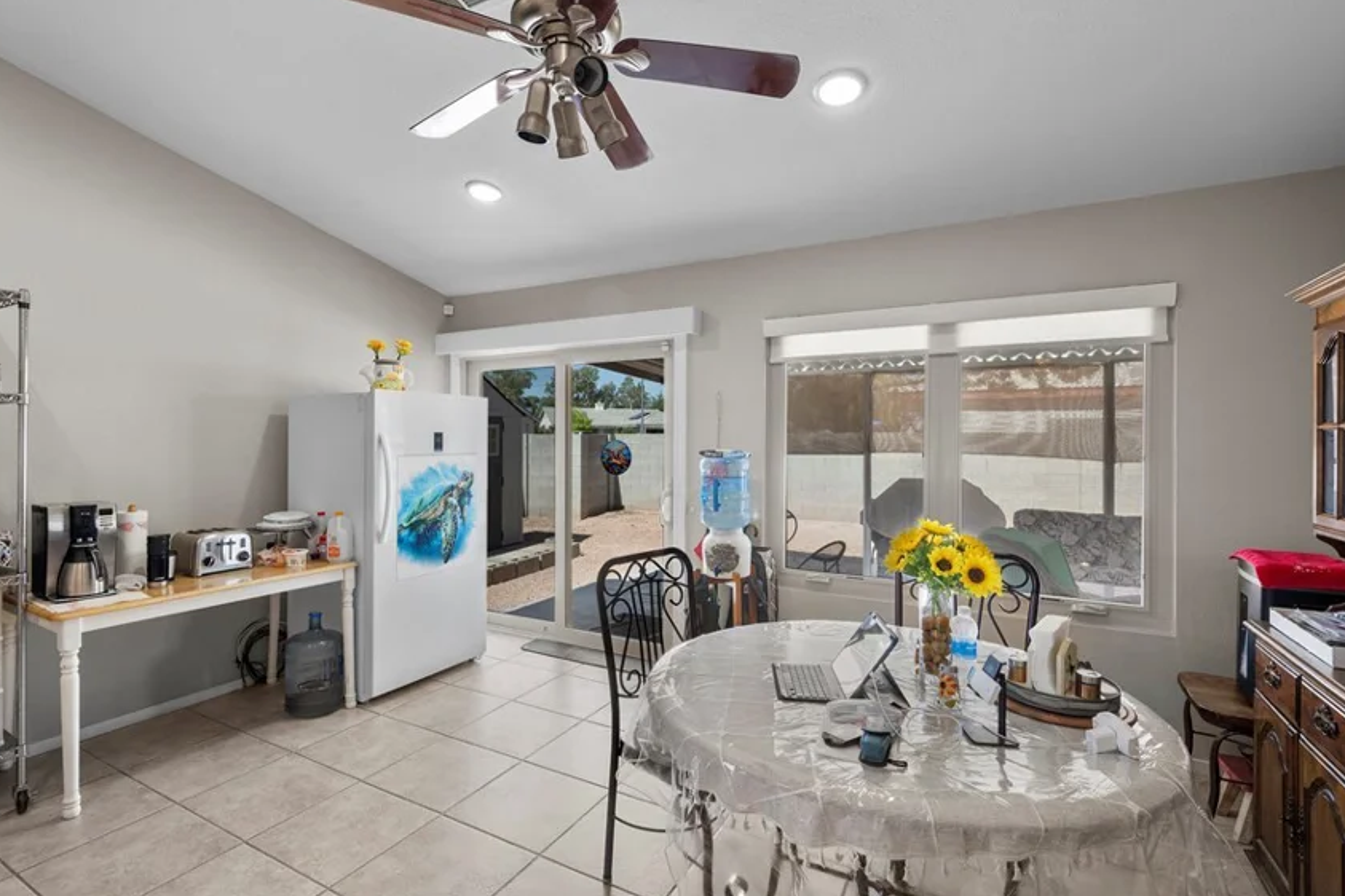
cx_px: 640
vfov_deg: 70.4
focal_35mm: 17
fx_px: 635
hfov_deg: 93.2
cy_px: 428
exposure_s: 1/4
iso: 500
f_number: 8
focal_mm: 14
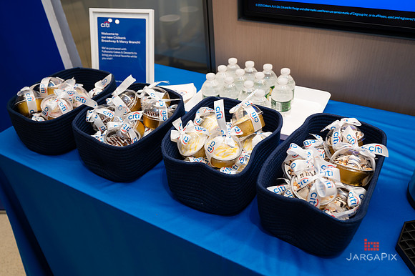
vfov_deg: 43.2
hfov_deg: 61.5
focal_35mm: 30
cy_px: 138
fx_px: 349
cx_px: 213
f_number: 4
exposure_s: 1/160
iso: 400
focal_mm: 29
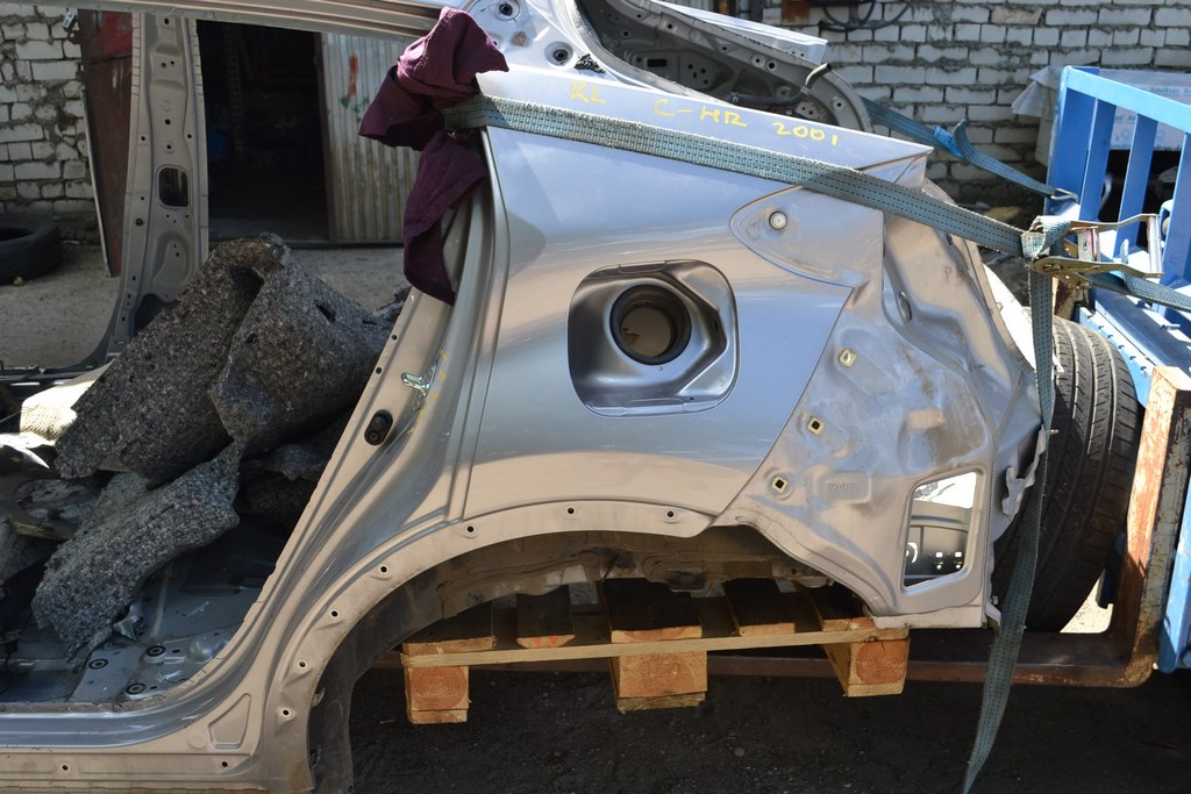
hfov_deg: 49.5
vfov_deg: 34.2
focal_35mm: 39
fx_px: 1290
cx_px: 596
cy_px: 397
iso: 125
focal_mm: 26
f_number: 5.6
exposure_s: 1/125
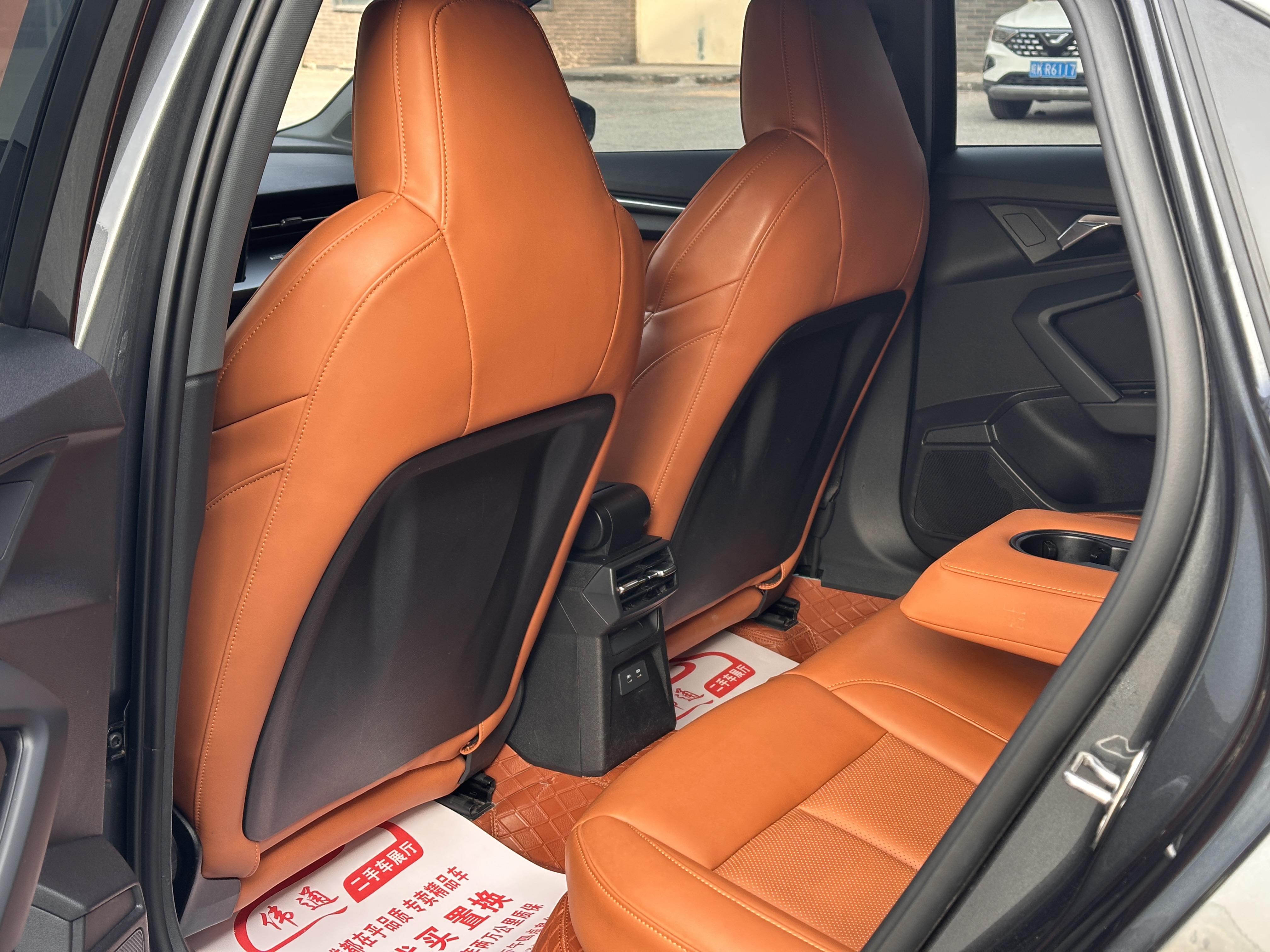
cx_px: 635
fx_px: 1761
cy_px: 476
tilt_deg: -14.8
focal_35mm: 48
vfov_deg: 30.3
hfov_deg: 39.7
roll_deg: -0.4
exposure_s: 1/121
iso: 64
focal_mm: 6.86
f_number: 1.78
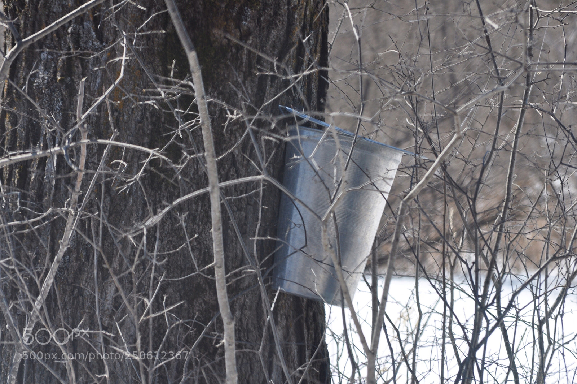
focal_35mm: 300
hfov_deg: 6.9
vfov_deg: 4.6
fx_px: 4803
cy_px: 192
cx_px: 288
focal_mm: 200
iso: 200
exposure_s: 1/200
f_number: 10
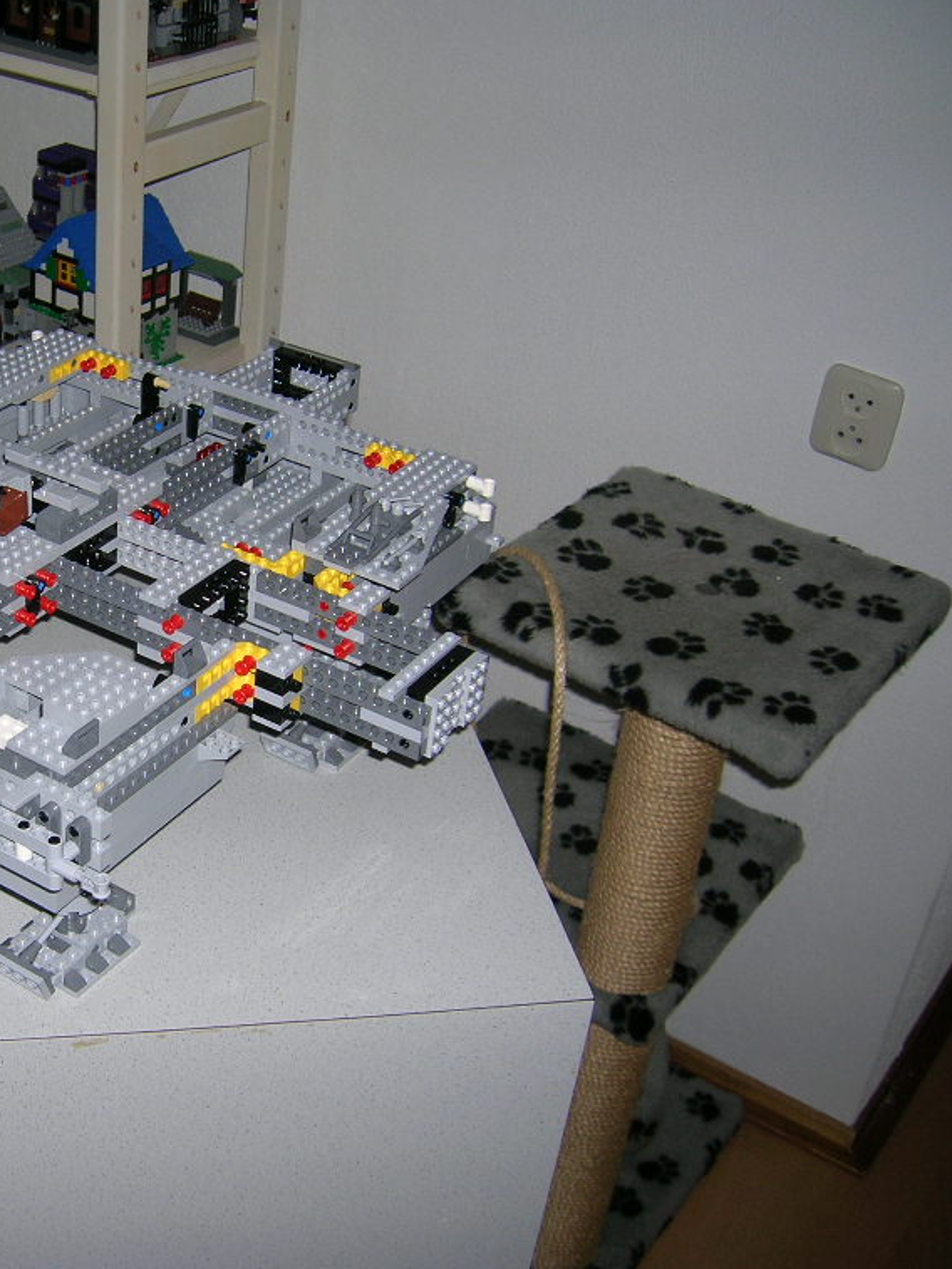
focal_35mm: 46
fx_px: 1686
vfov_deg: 41.2
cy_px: 639
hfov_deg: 30.3
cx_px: 116
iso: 50
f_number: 2.9
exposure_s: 1/60.1
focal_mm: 5.7
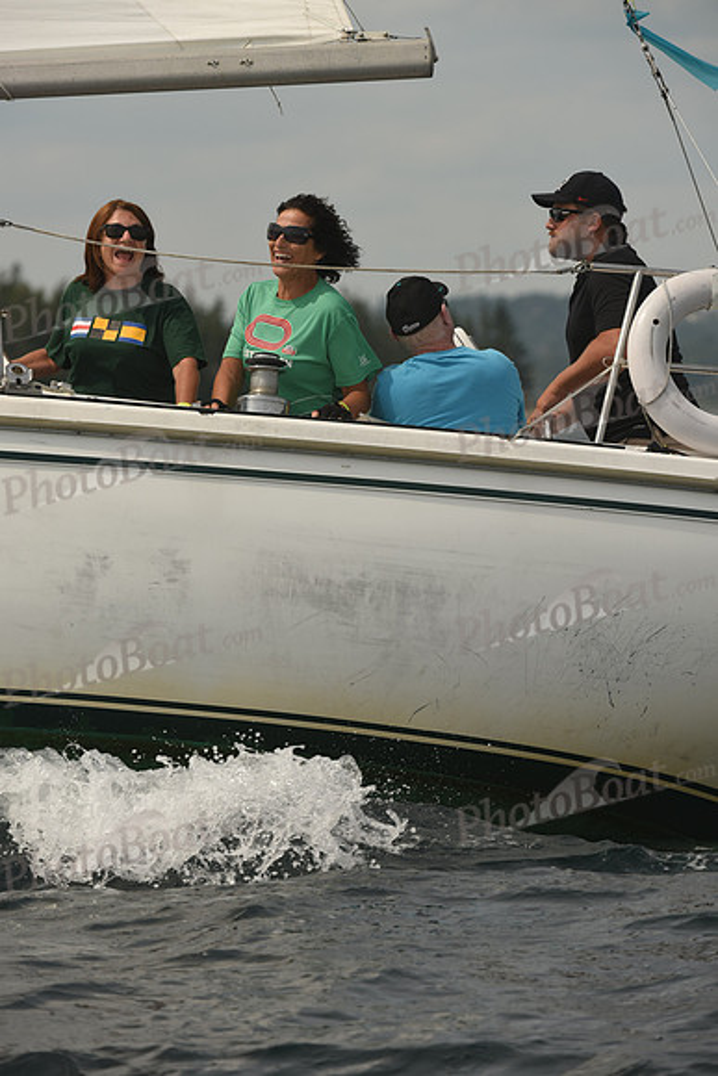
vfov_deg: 6.9
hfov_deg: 4.6
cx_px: 359
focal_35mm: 300
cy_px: 538
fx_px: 8969
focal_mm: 300
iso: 250
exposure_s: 1/1000
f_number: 7.1
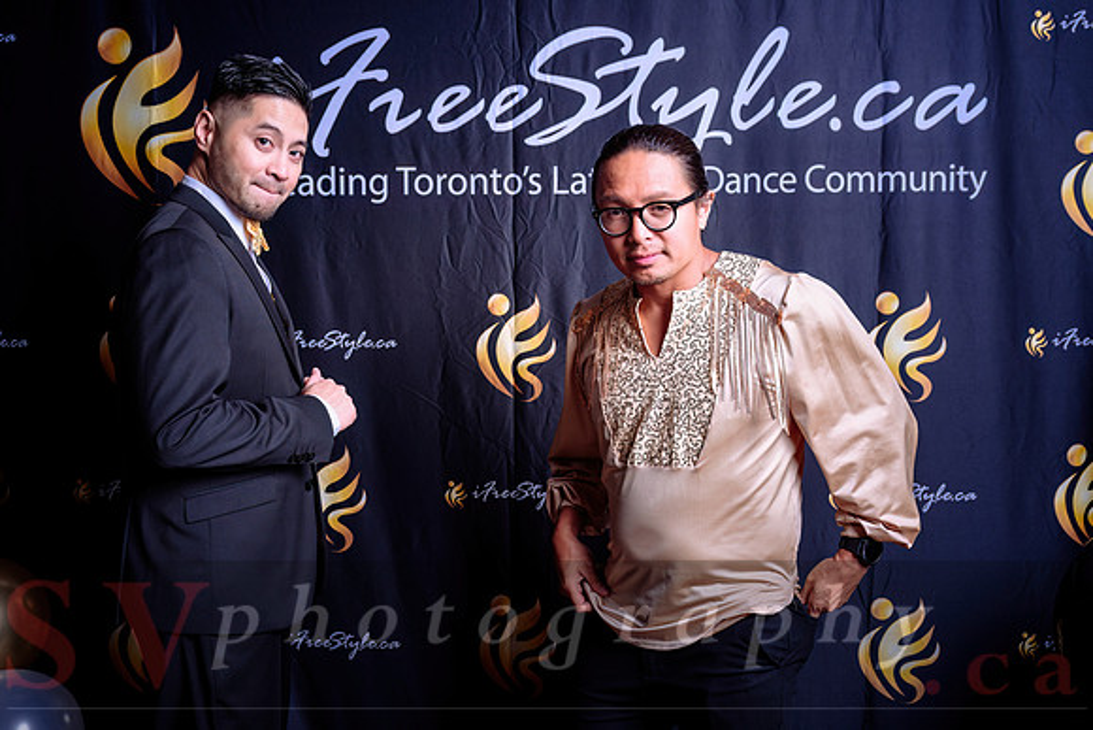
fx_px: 1184
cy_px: 365
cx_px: 546
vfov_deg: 34.2
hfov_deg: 49.5
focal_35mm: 39
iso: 125
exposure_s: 1/160
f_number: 4.5
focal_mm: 39
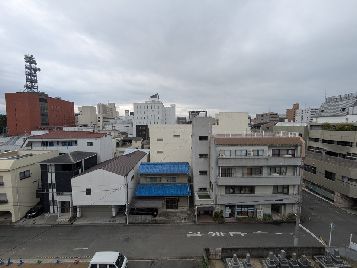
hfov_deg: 102.1
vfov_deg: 85.7
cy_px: 134
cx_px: 178
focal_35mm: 14
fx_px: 144
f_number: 2.2
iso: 49
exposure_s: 1/613
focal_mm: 1.83
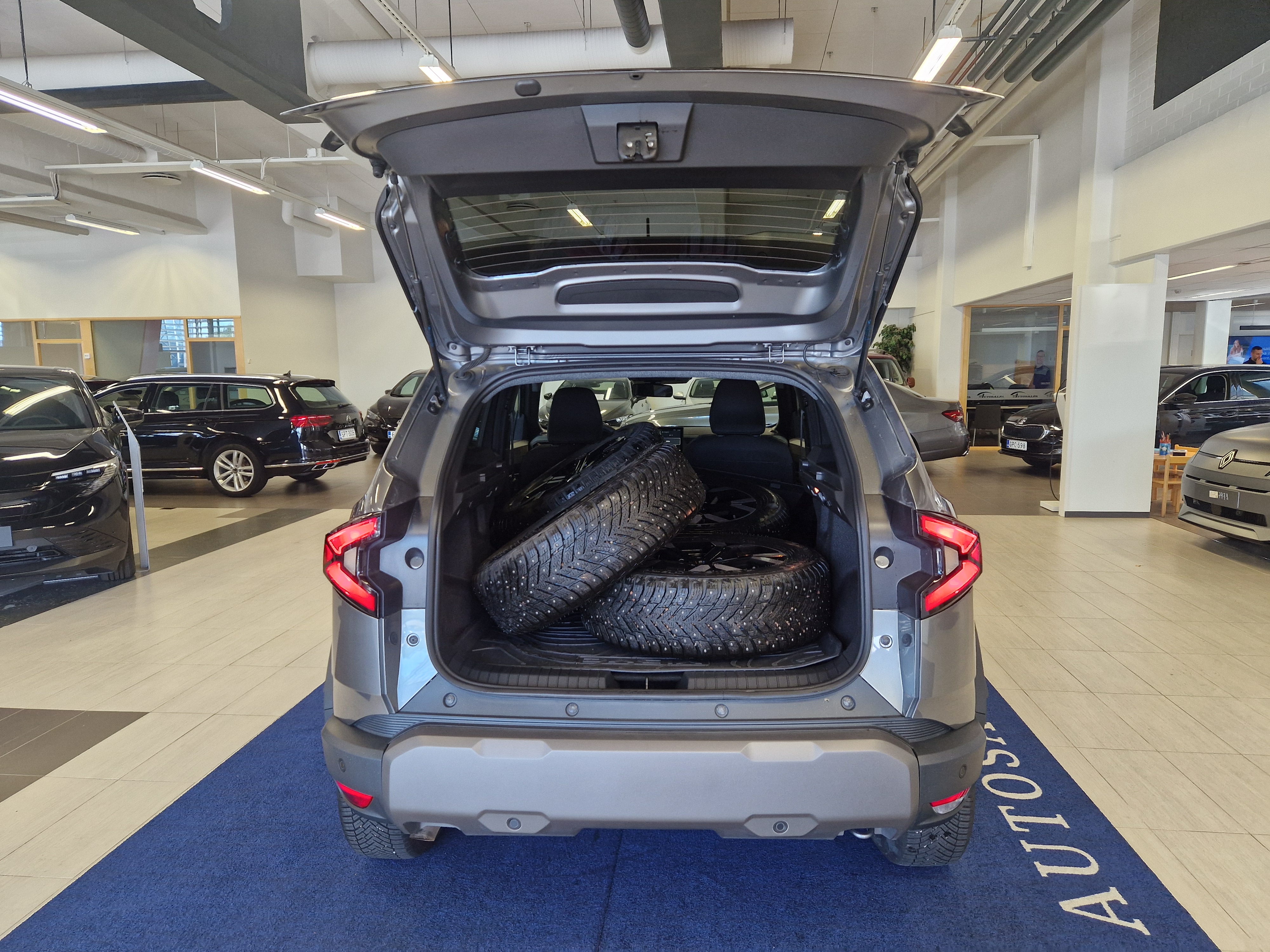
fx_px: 844
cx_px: 635
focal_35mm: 23
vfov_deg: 58.9
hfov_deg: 73.9
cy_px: 476
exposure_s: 1/180
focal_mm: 5.4
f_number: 1.8
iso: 200
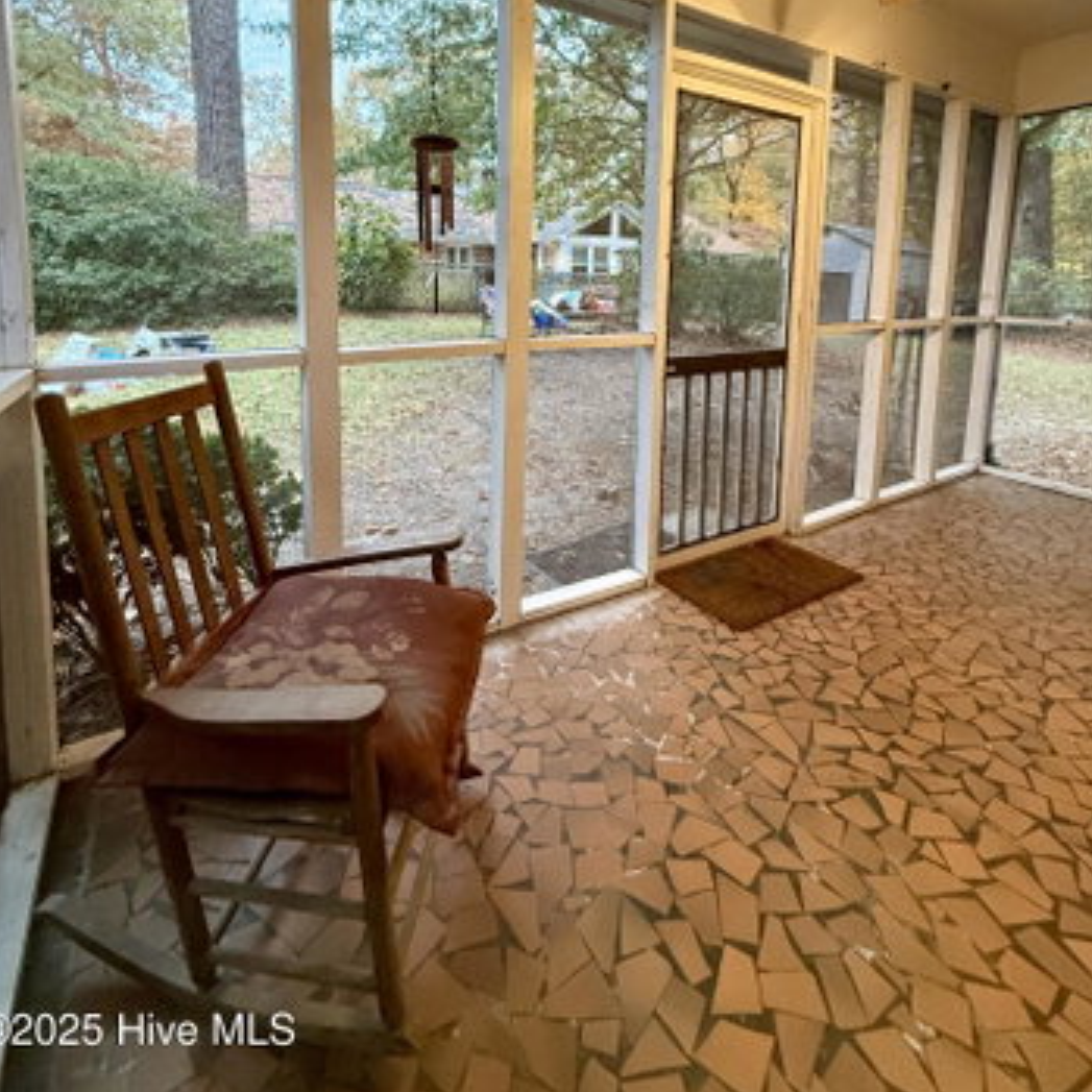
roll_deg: -1.2
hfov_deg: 84.0
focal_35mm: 17
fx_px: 607
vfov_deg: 80.6
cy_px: 347
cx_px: 538
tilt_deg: -6.0
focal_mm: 2.22
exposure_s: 1/60
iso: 400
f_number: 2.2
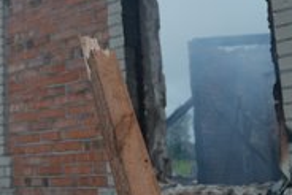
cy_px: 67
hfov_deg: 31.0
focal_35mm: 63
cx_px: 52
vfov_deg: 21.5
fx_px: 511
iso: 100
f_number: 4
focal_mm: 29
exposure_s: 1/50
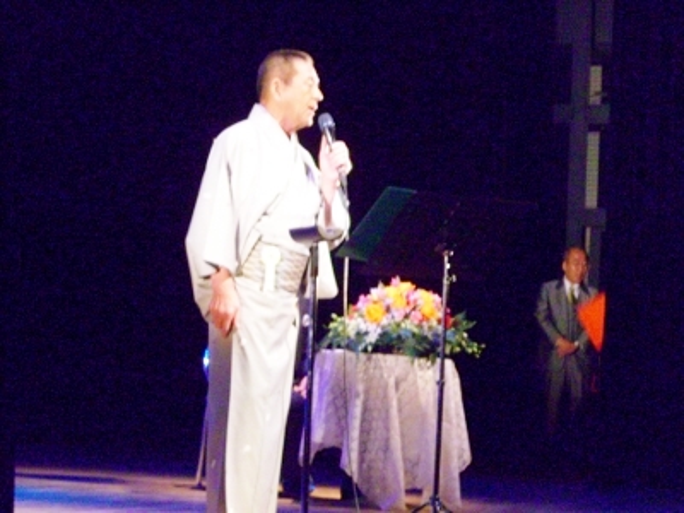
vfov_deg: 13.0
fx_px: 2253
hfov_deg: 17.3
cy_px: 256
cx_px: 342
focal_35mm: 114
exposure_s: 1/30
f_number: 5.4
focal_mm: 23.7
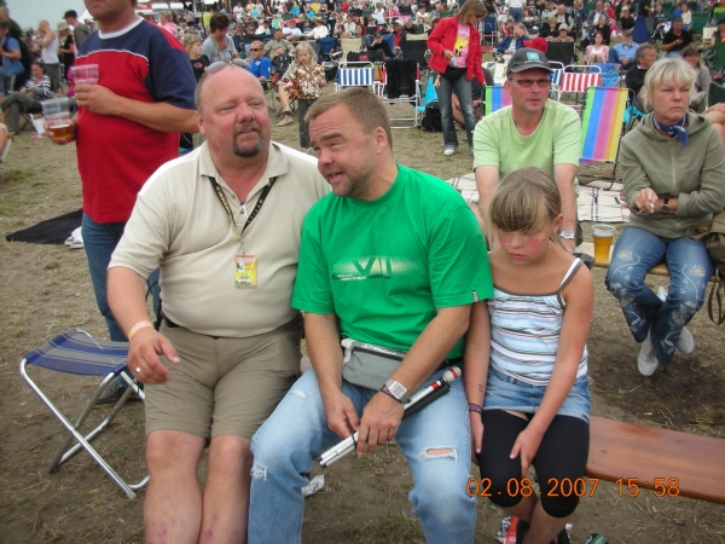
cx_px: 362
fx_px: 733
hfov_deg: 52.6
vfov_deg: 40.7
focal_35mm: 35
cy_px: 272
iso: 50
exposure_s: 1/161
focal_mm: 5.8
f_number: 3
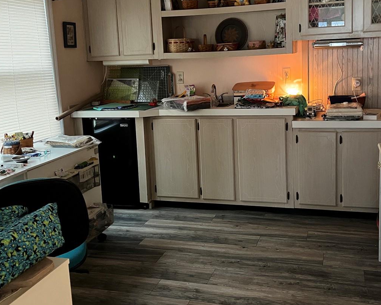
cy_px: 119
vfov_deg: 37.2
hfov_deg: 45.8
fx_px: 451
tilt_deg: -7.2
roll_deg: +2.2
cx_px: 206
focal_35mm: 40
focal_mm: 5.1
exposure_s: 1/30
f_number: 1.6
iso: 500
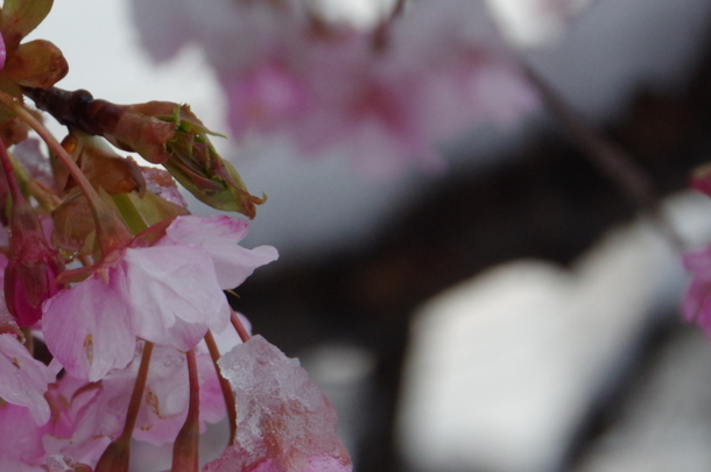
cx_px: 0
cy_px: 312
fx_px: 6055
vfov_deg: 4.5
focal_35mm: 307
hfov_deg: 6.7
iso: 800
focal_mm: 78
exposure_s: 1/125
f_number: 7.1
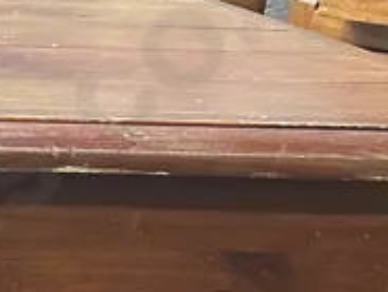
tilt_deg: -26.9
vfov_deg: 10.4
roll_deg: -0.7
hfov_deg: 12.3
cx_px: -484
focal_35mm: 133
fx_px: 1492
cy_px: 548
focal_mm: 6.86
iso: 320
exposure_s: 1/50
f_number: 1.78
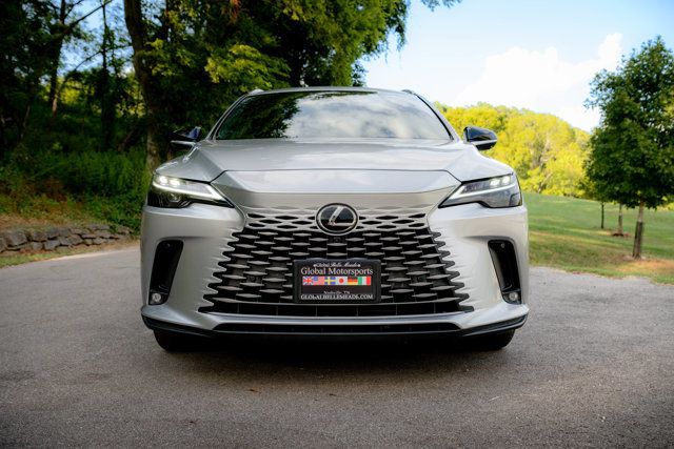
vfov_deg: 36.9
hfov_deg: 53.1
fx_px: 674
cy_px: 224
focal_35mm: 36
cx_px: 337
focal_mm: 36
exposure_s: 1/500
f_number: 5
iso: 500
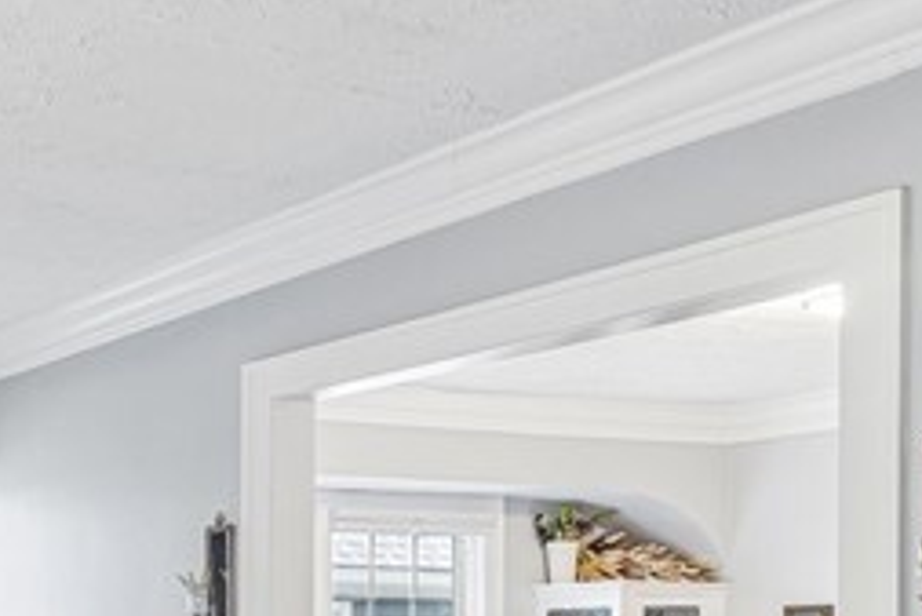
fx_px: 1537
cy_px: 694
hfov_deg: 28.0
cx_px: -259
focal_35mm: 60
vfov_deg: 21.4
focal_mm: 14
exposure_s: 1/15
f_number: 2.8
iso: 200
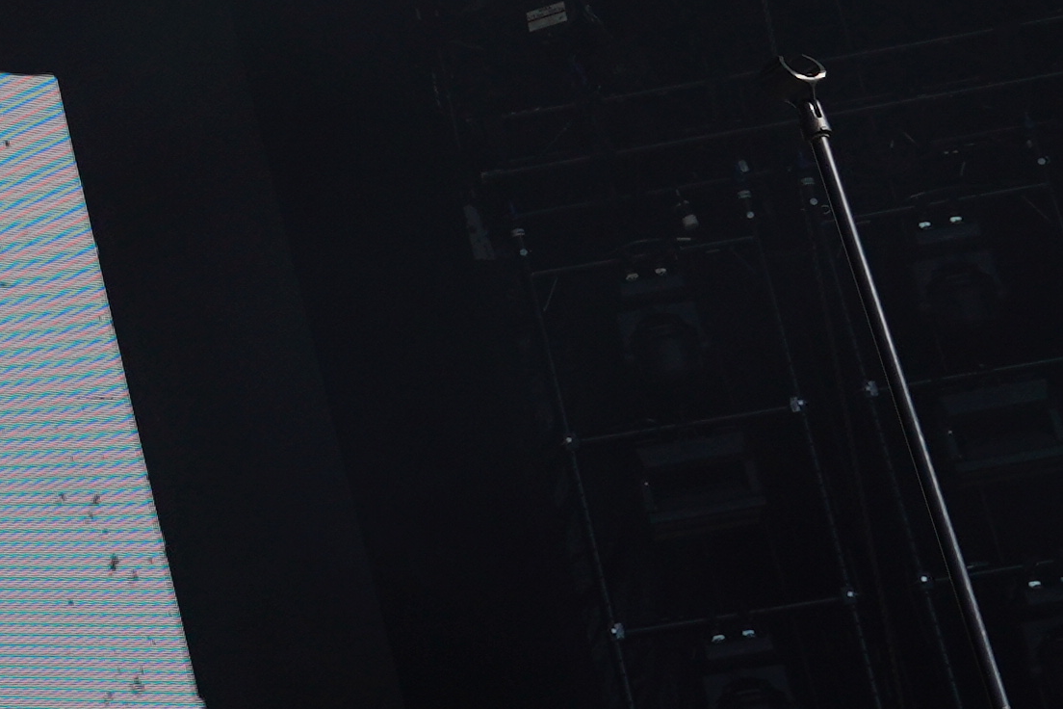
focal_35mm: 163
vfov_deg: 8.4
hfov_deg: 11.8
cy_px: 138
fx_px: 4813
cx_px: -769
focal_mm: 30
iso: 100
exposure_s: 1/500
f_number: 8
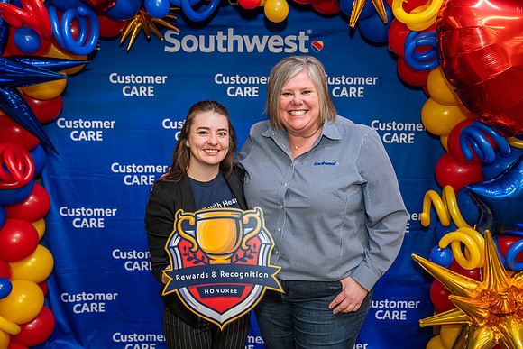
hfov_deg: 50.7
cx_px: 262
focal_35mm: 38
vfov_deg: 35.1
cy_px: 174
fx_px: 552
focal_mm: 38
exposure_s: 1/160
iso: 1250
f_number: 4
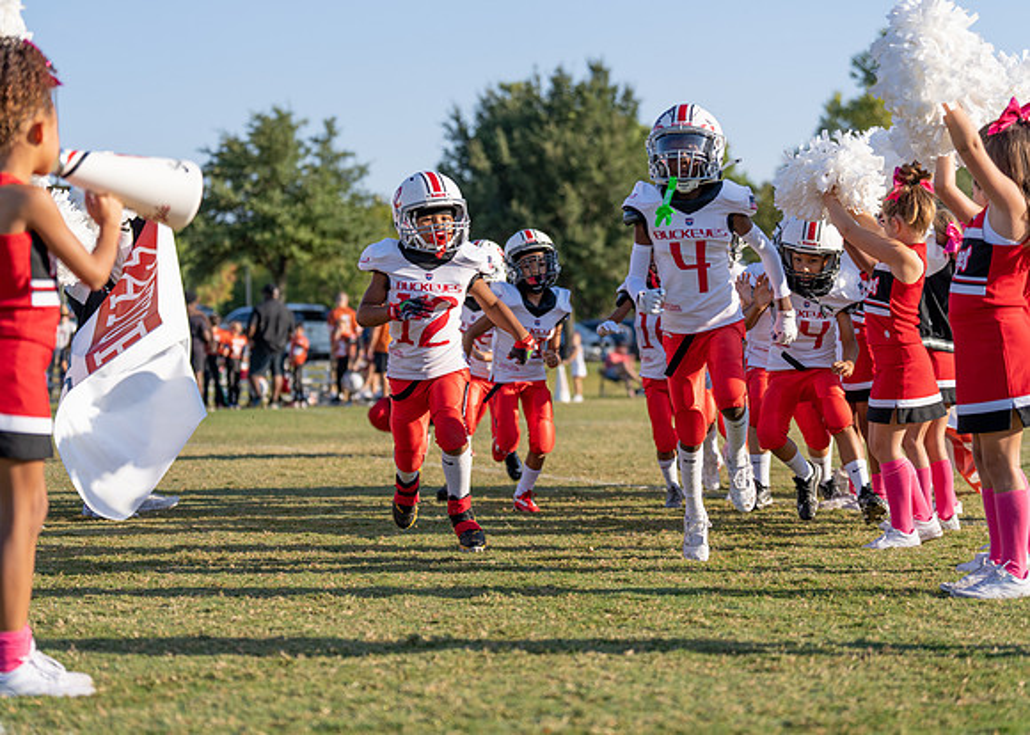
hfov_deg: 25.3
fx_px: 2298
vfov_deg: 18.2
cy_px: 368
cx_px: 515
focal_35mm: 79
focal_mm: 75
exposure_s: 1/2000
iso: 100
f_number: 2.8
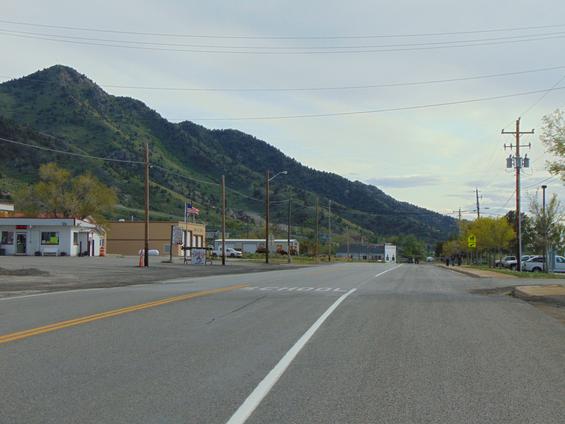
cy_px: 212
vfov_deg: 20.7
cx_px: 282
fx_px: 1159
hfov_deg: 27.4
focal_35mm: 71
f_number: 9.6
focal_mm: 12.8
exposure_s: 1/200
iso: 80
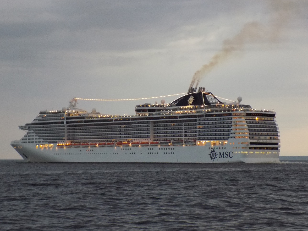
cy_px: 116
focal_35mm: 107
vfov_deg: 13.8
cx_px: 154
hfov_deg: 18.4
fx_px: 952
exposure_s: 1/20
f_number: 4.7
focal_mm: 19.1
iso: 400
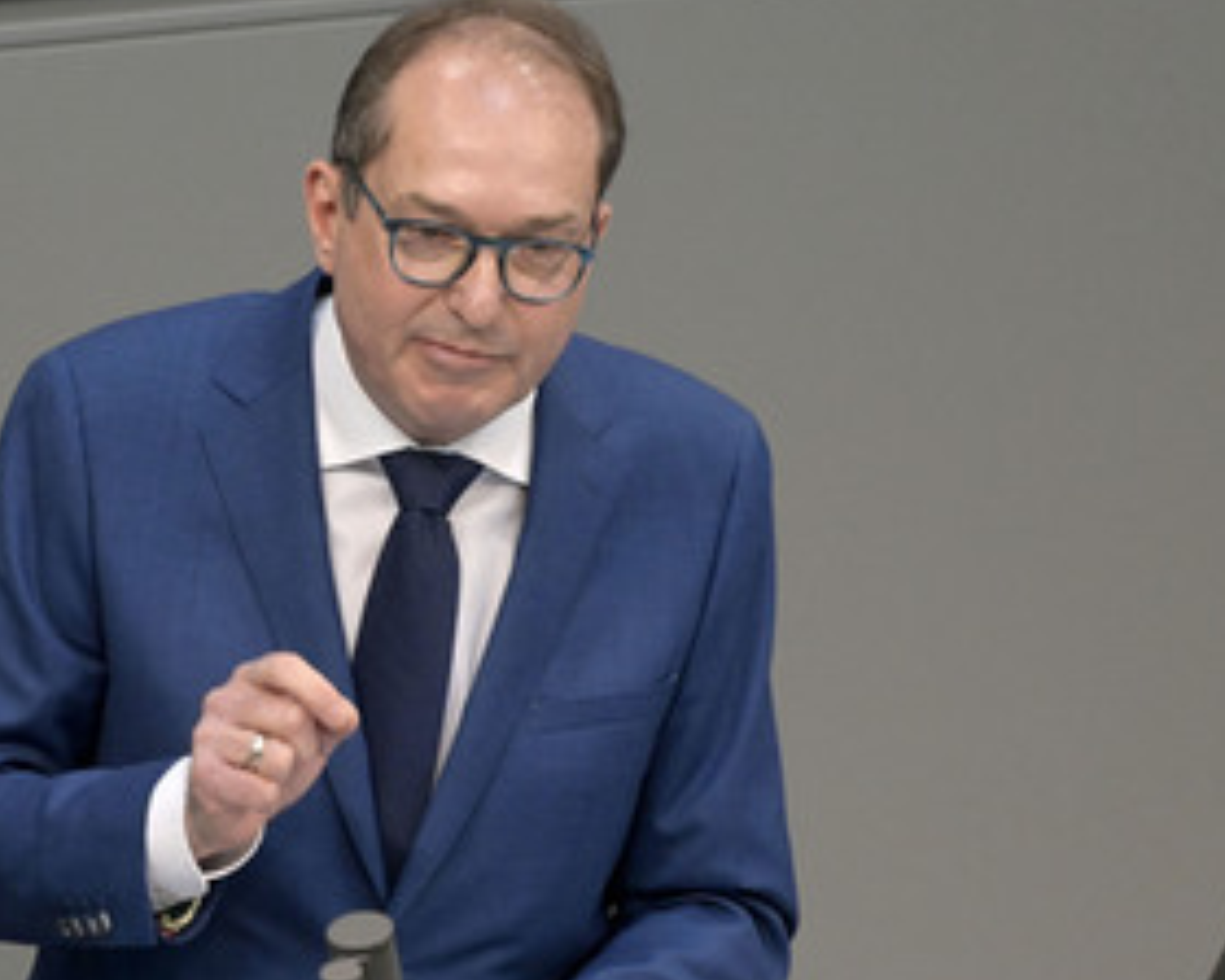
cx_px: 304
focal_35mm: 665
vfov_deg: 2.3
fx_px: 24110
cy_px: 630
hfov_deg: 2.9
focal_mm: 440
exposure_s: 1/320
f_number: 5.6
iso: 10000
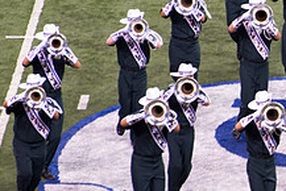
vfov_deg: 1.6
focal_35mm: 884
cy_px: 56
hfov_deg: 2.3
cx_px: 407
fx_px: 7027
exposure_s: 1/320
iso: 1400
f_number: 5.6
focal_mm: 250
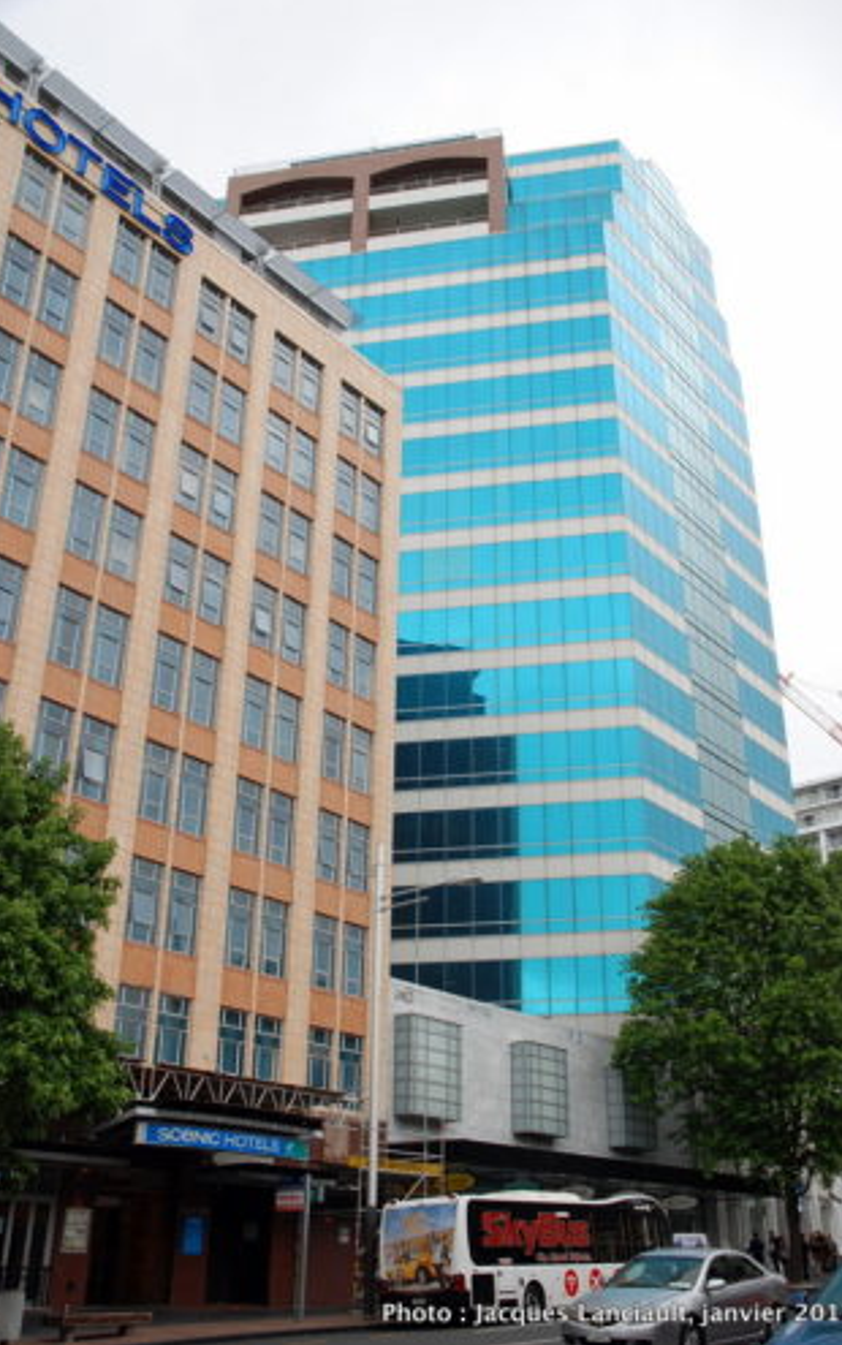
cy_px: 674
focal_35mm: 34
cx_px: 433
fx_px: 1247
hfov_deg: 37.3
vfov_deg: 56.7
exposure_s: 1/160
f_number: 6.3
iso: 100
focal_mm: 22
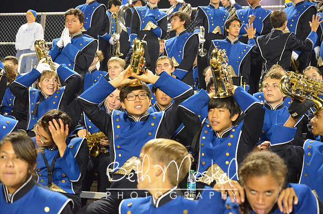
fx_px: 645
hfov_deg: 28.1
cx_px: 162
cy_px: 107
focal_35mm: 72
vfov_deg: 18.8
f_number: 3.5
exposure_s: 1/50
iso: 6400
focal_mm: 48
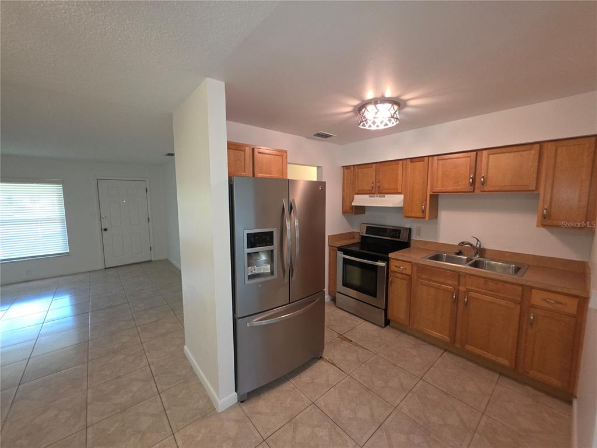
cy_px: 224
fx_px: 224
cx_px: 298
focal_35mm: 13
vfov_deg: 89.9
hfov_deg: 106.2
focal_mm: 2.2
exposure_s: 1/60
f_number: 1.9
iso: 160
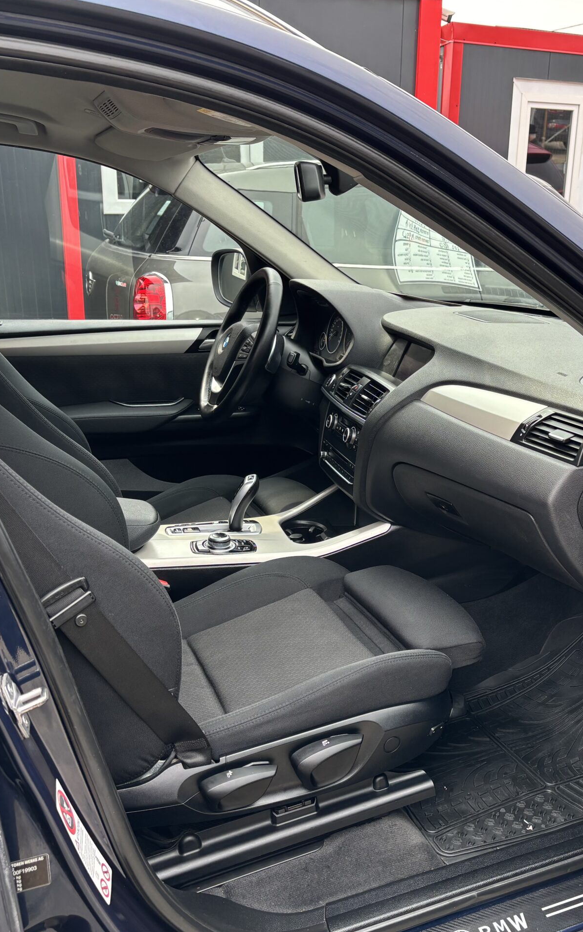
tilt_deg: -20.2
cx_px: 410
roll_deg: -3.3
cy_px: 467
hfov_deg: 34.0
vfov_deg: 52.7
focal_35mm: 37
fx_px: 941
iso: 40
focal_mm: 5.96
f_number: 1.6
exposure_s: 1/242
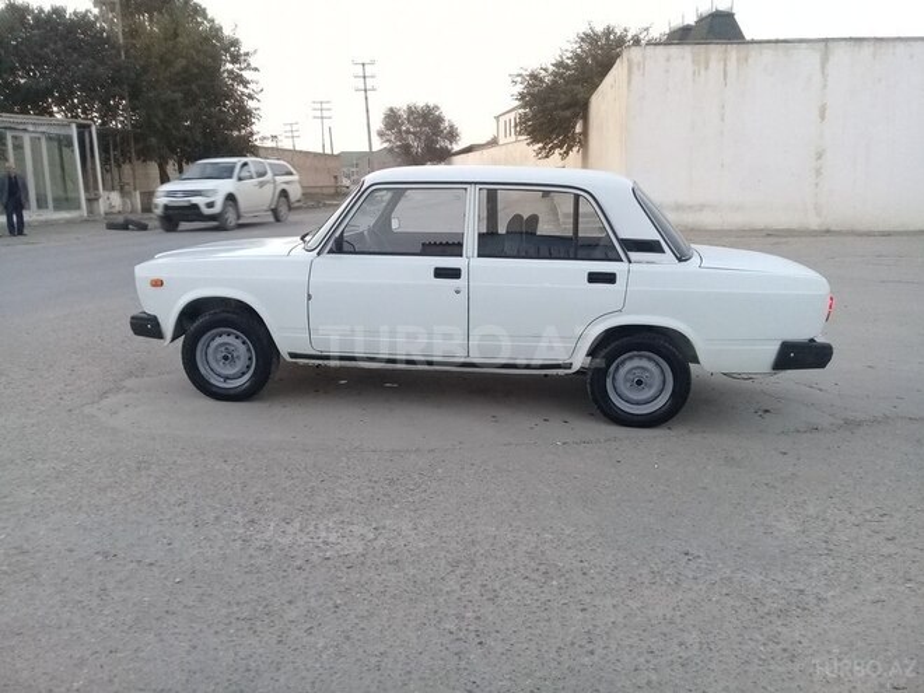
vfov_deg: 45.4
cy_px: 346
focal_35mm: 31
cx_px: 462
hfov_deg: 58.4
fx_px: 827
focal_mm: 3.3
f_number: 2.2
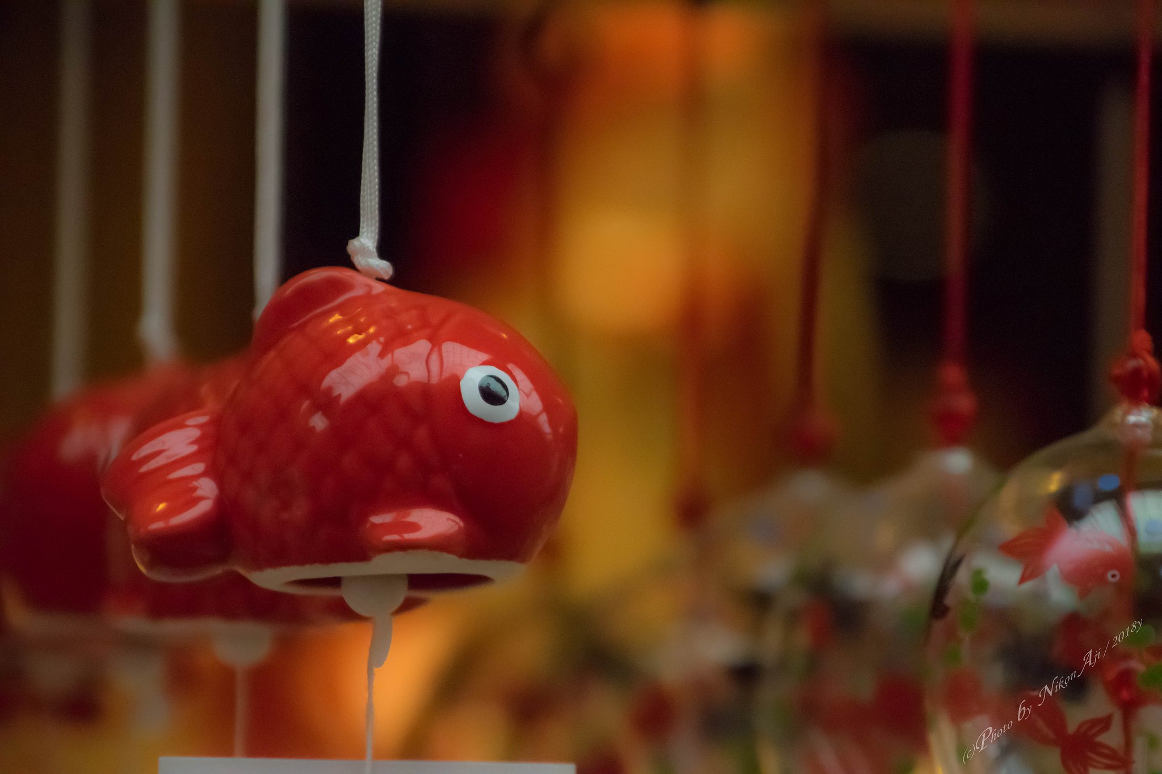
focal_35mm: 450
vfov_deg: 3.1
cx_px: 581
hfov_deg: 4.6
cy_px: 387
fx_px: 14523
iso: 3200
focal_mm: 300
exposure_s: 1/3200
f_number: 6.3
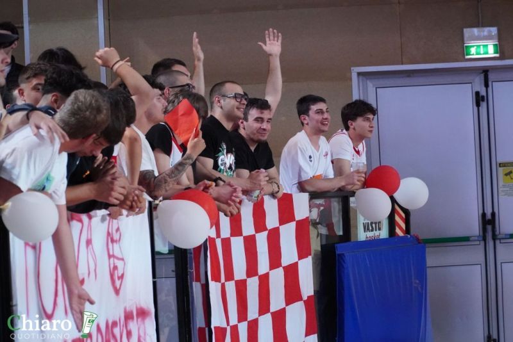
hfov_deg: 13.2
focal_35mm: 156
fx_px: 2224
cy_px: 171
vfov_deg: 8.8
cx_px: 256
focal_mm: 104
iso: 5000
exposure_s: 1/320
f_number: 7.1
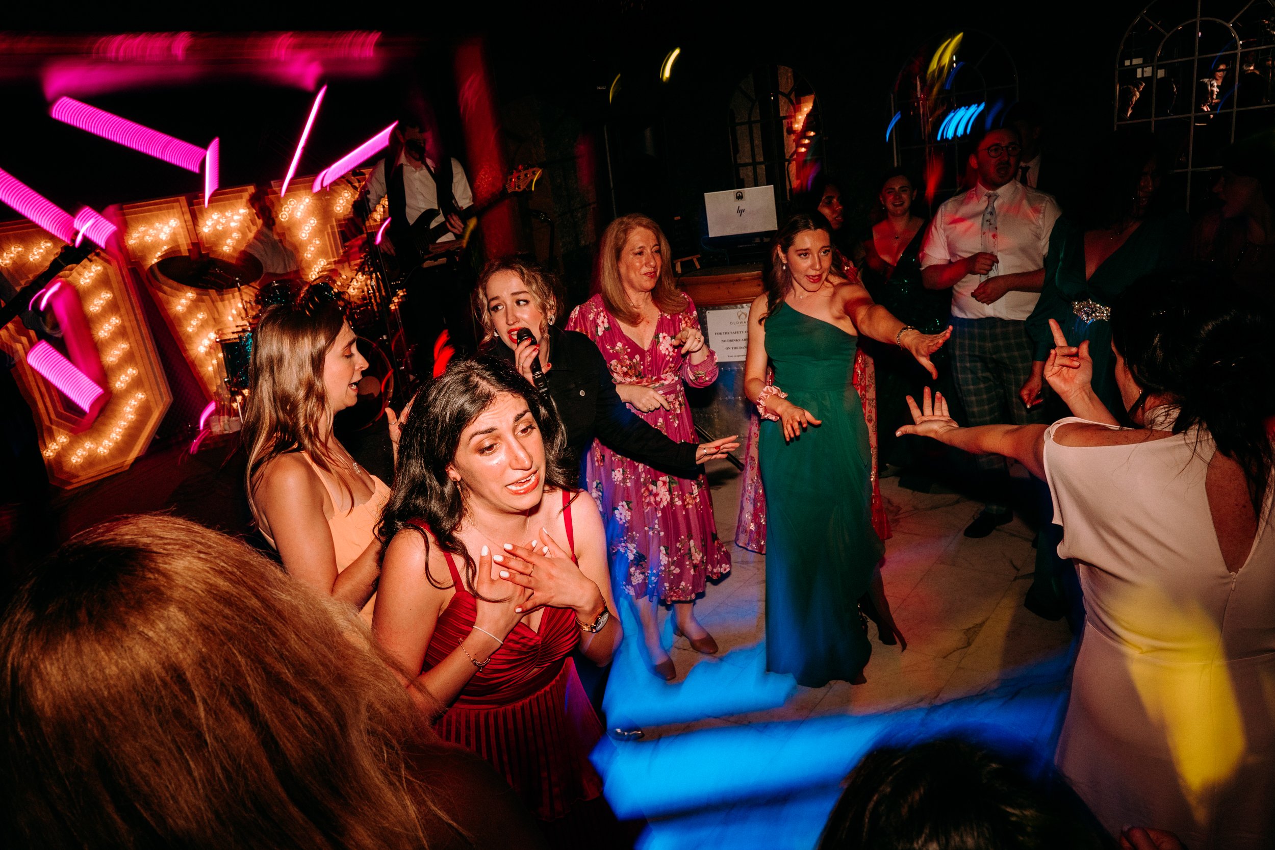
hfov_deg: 71.5
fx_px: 885
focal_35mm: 25
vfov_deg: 51.3
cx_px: 638
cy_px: 425
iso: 640
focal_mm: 25
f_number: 9
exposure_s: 1/30
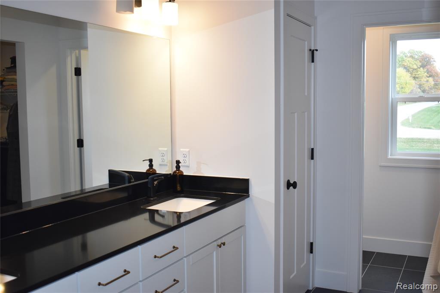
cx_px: 220
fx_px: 476
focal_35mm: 39
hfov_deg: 49.6
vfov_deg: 34.2
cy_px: 146
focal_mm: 26
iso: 800
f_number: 4.5
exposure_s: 1/200
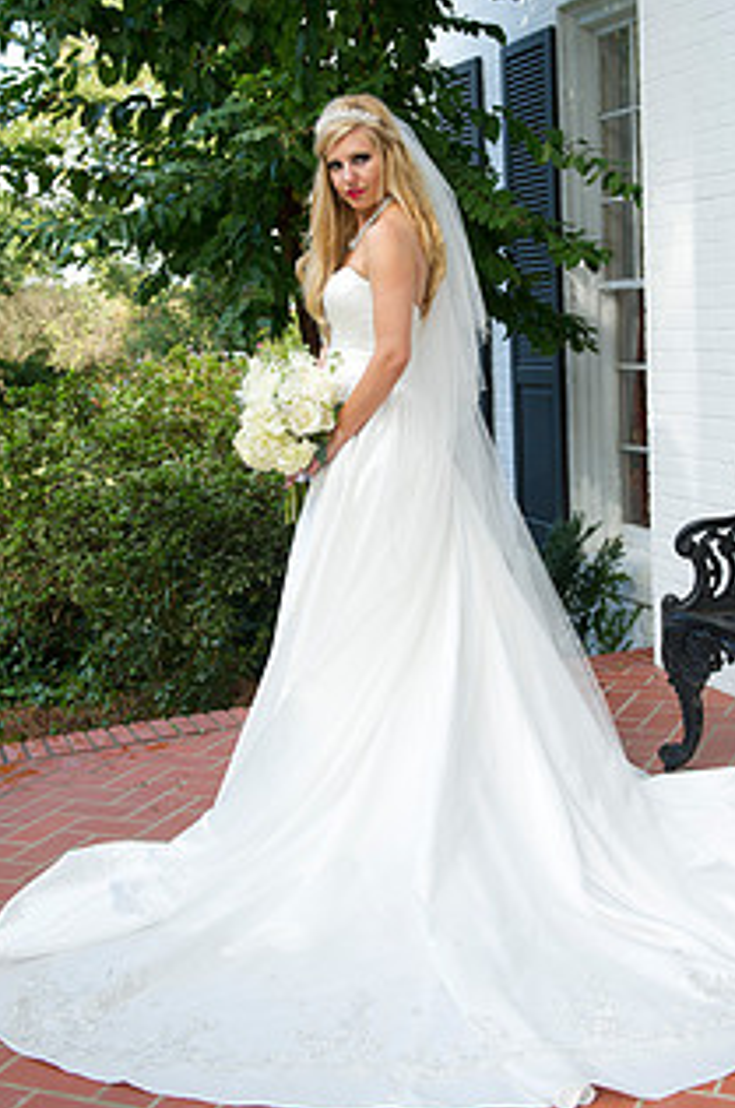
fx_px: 1536
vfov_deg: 39.6
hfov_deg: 26.9
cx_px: 431
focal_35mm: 50
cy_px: 471
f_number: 5
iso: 400
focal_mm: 35
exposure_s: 1/200
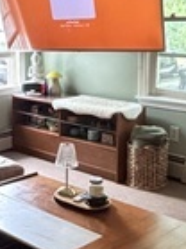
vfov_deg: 29.0
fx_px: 481
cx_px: 29
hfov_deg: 21.5
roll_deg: -0.2
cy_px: 112
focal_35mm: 67
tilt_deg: -8.6
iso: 1000
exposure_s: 1/60
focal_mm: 2.22
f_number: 2.2
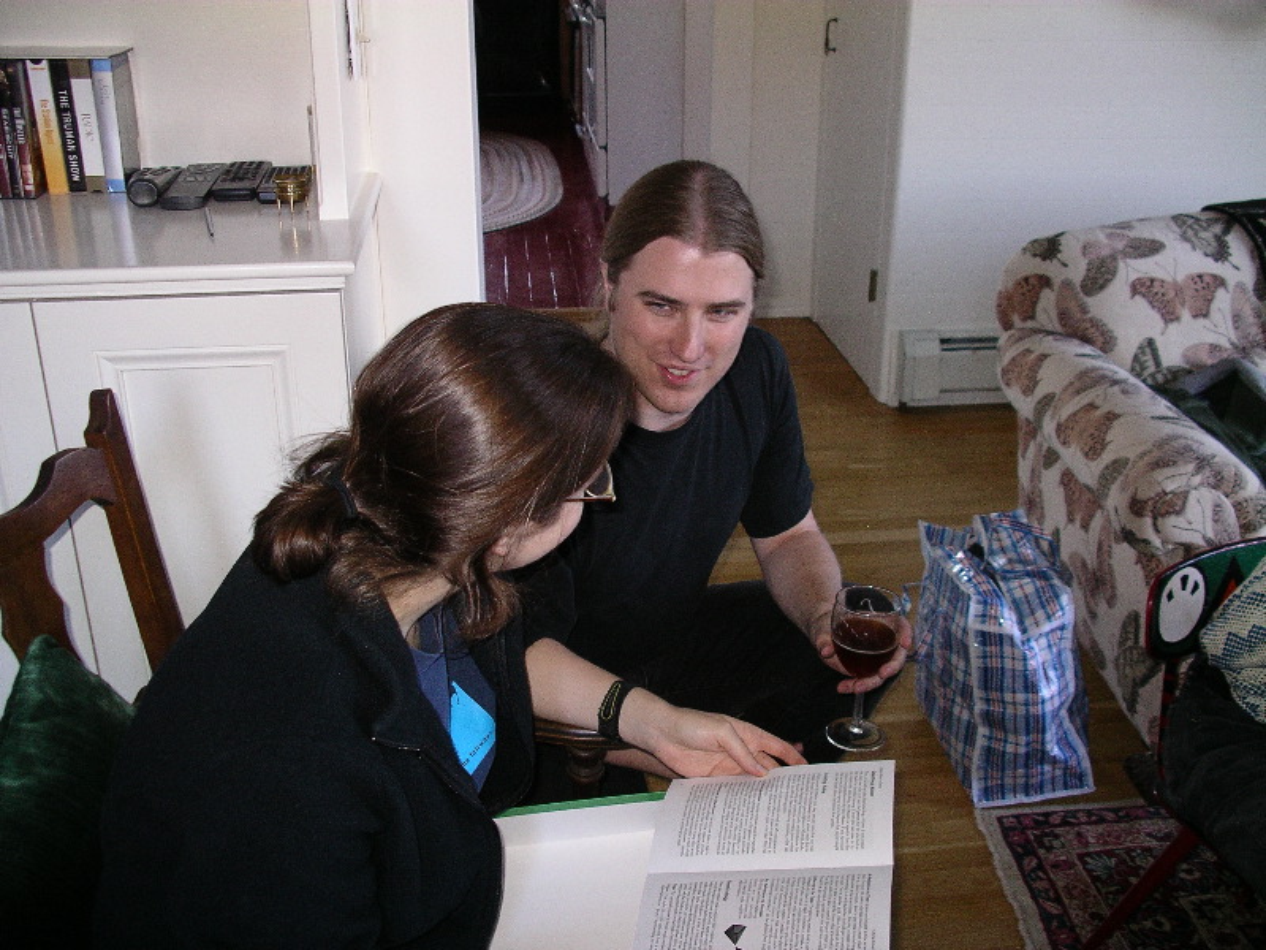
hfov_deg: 50.1
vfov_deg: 38.7
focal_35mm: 37
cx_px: 633
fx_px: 1353
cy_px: 475
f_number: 2.8
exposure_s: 1/40
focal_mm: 7.8
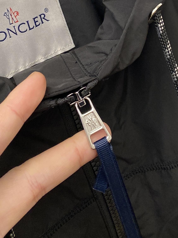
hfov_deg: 53.1
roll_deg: +15.5
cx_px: 89
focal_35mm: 26
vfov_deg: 67.3
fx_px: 178
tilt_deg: -18.2
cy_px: 119
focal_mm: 4.25
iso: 125
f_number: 1.8
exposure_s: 1/121
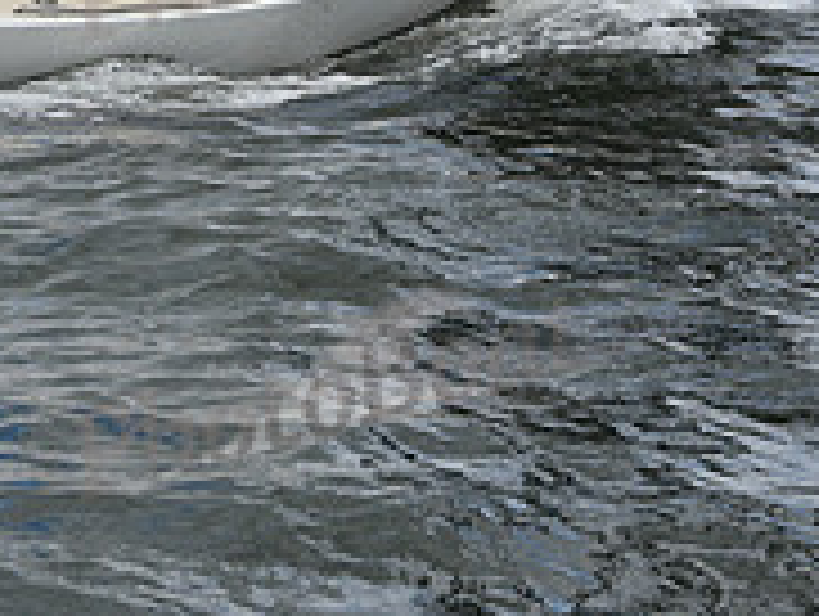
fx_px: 5070
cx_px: -158
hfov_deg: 9.1
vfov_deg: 6.9
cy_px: -245
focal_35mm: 214
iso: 250
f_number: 9
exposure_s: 1/800
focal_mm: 70
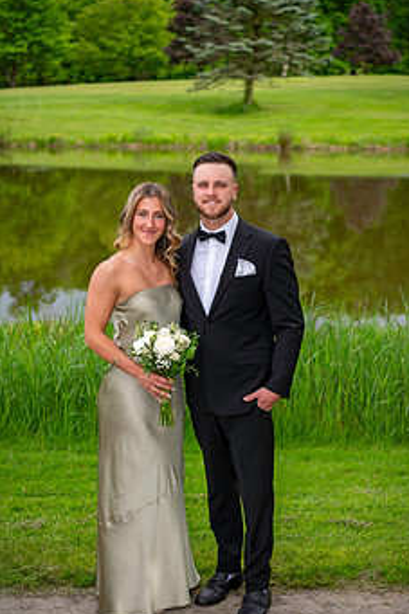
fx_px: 1126
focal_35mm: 66
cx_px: 210
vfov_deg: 30.5
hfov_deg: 20.6
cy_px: 293
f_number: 3.2
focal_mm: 50
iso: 400
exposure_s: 1/3200
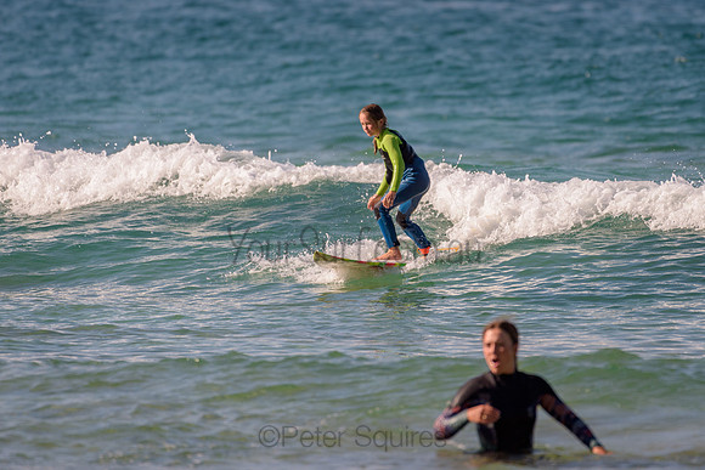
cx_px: 412
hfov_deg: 3.4
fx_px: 12014
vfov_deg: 2.2
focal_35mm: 613
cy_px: 182
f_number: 5.6
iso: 110
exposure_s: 1/2000
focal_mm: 500
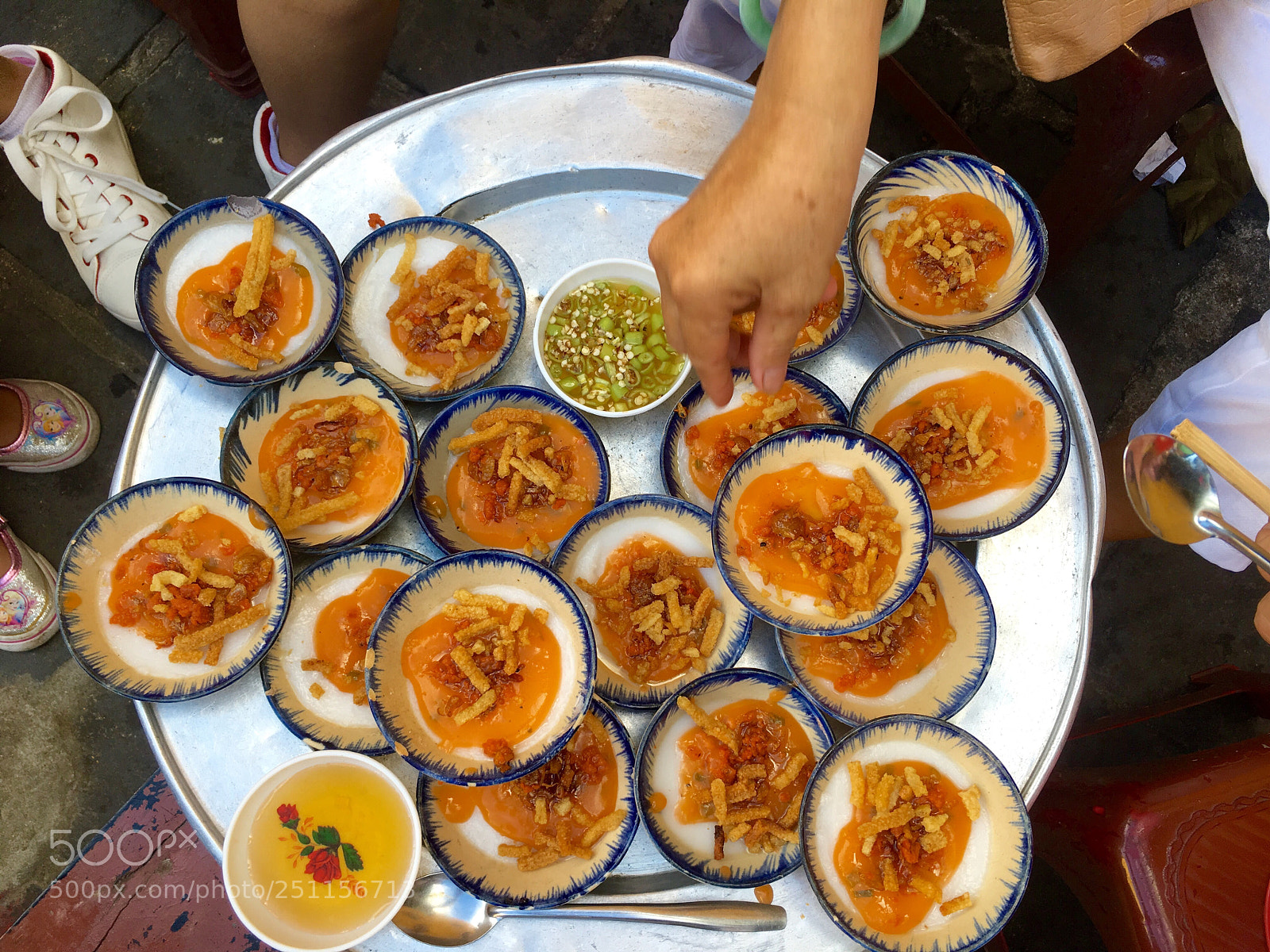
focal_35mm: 29
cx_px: 635
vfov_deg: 48.2
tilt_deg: -75.6
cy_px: 476
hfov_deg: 61.7
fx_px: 1064
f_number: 2.2
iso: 25
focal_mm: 4.15
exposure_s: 1/102
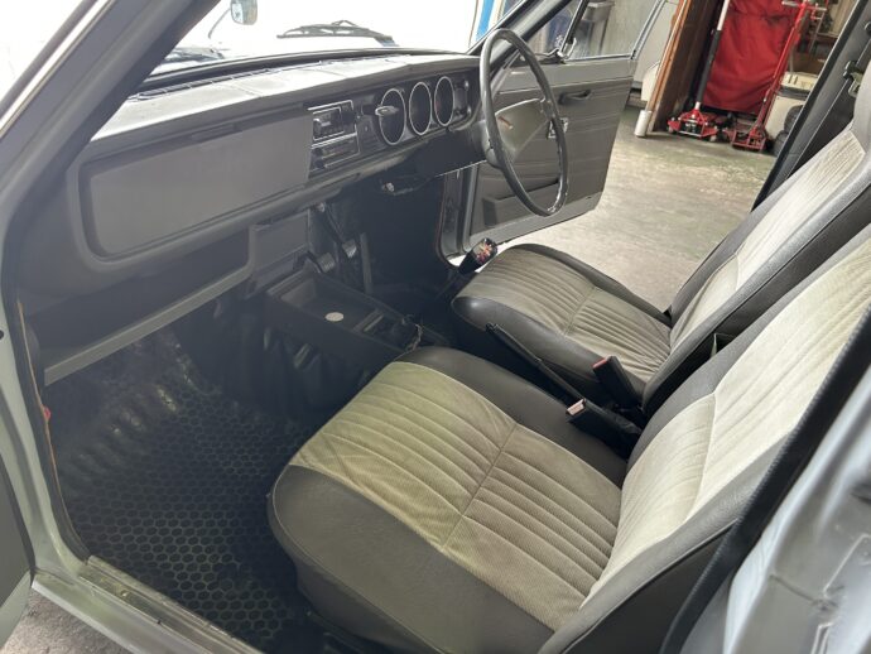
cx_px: 436
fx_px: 654
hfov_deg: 67.3
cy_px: 327
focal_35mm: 26
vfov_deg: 53.1
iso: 125
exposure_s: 1/120
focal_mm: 5.7
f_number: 1.5
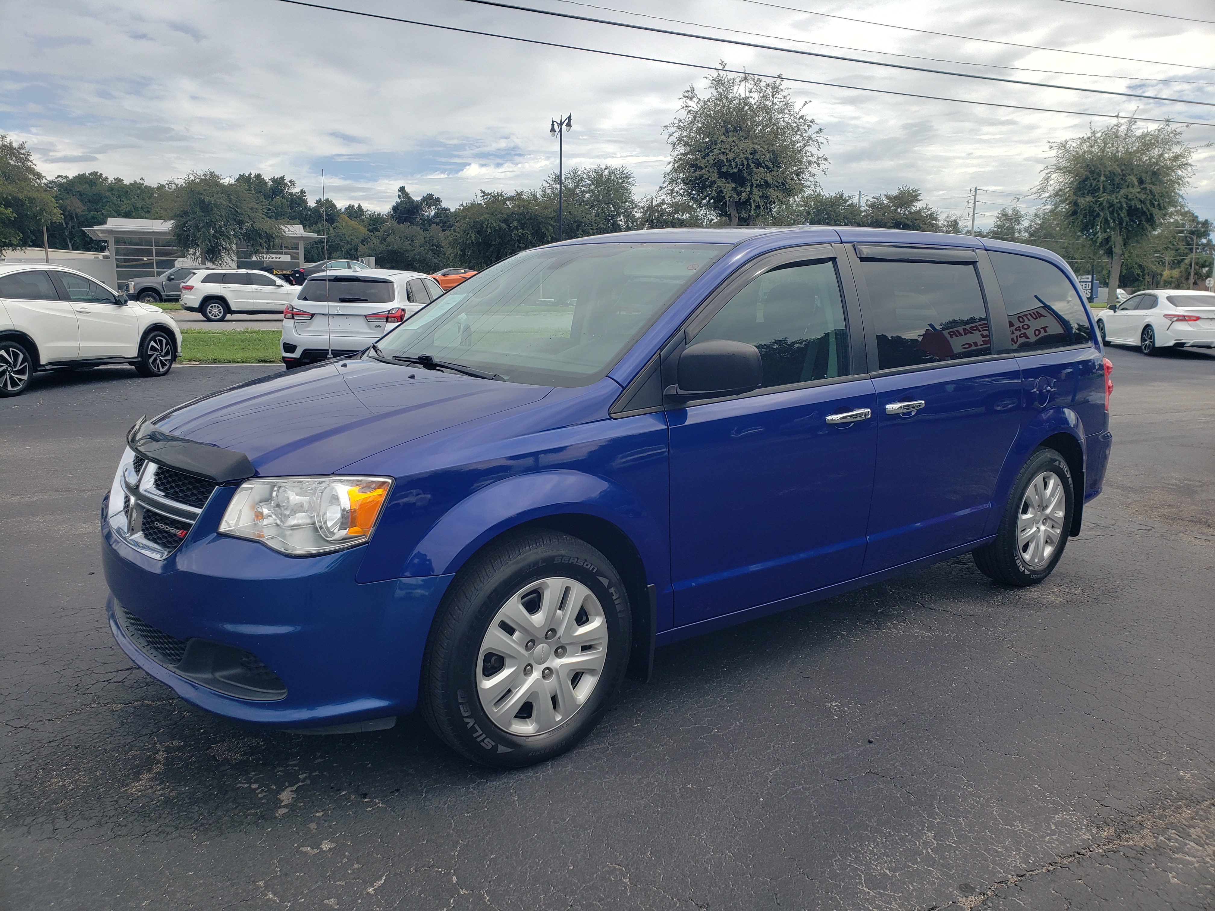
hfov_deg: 67.3
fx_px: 913
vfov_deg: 53.1
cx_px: 608
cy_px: 456
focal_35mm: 26
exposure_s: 1/1239
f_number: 2.4
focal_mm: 4.3
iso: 50
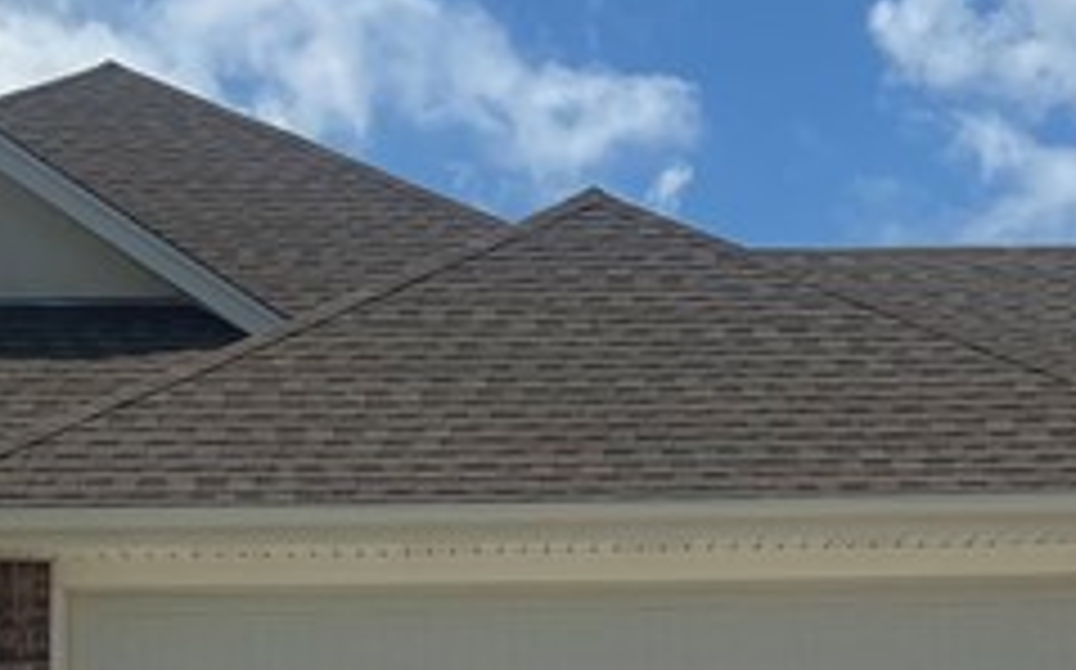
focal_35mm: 118
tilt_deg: +5.8
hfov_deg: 17.7
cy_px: 670
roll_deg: +0.7
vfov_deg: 11.0
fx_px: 3458
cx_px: 459
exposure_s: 1/6993
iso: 50
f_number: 1.5
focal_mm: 5.7
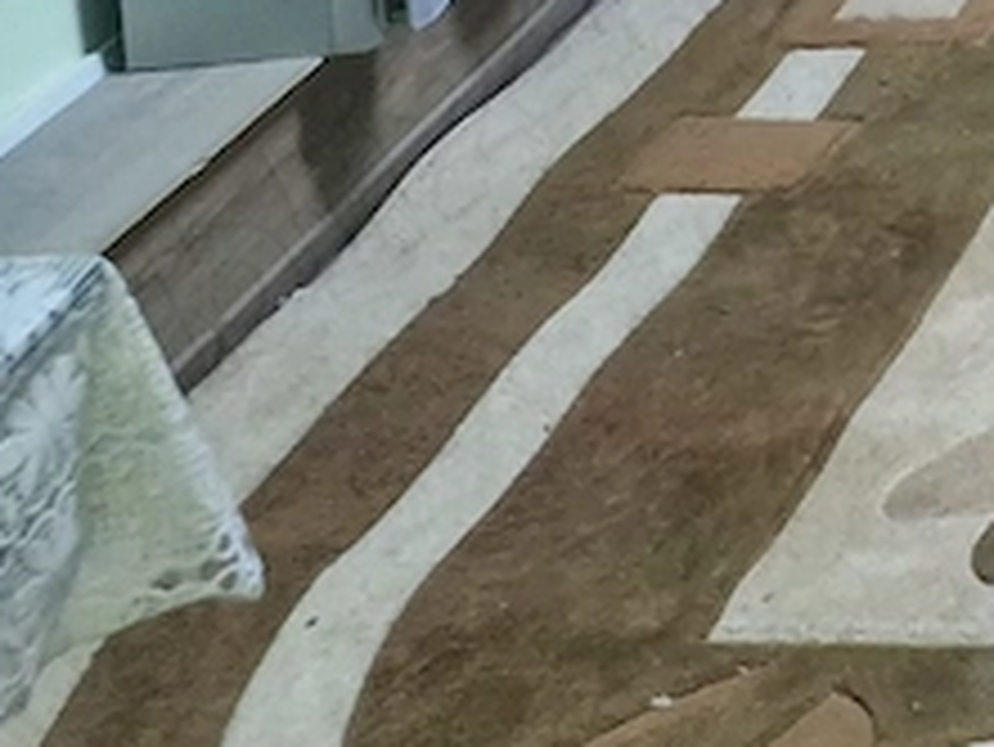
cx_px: 1975
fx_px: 2988
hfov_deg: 15.3
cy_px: -891
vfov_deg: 12.1
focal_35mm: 104
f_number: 1.8
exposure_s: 1/100
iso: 800
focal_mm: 6.4
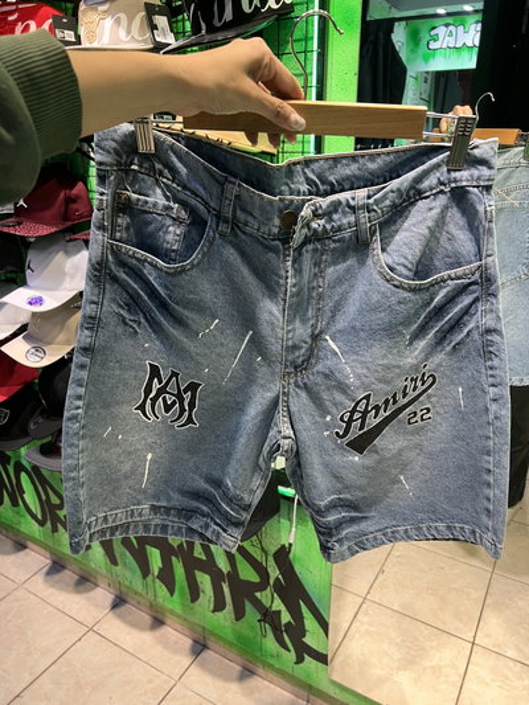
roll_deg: -0.2
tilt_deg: -18.9
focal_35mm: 26
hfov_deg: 53.1
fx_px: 530
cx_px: 264
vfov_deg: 67.3
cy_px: 352
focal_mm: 5.7
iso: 80
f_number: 1.5
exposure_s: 1/50
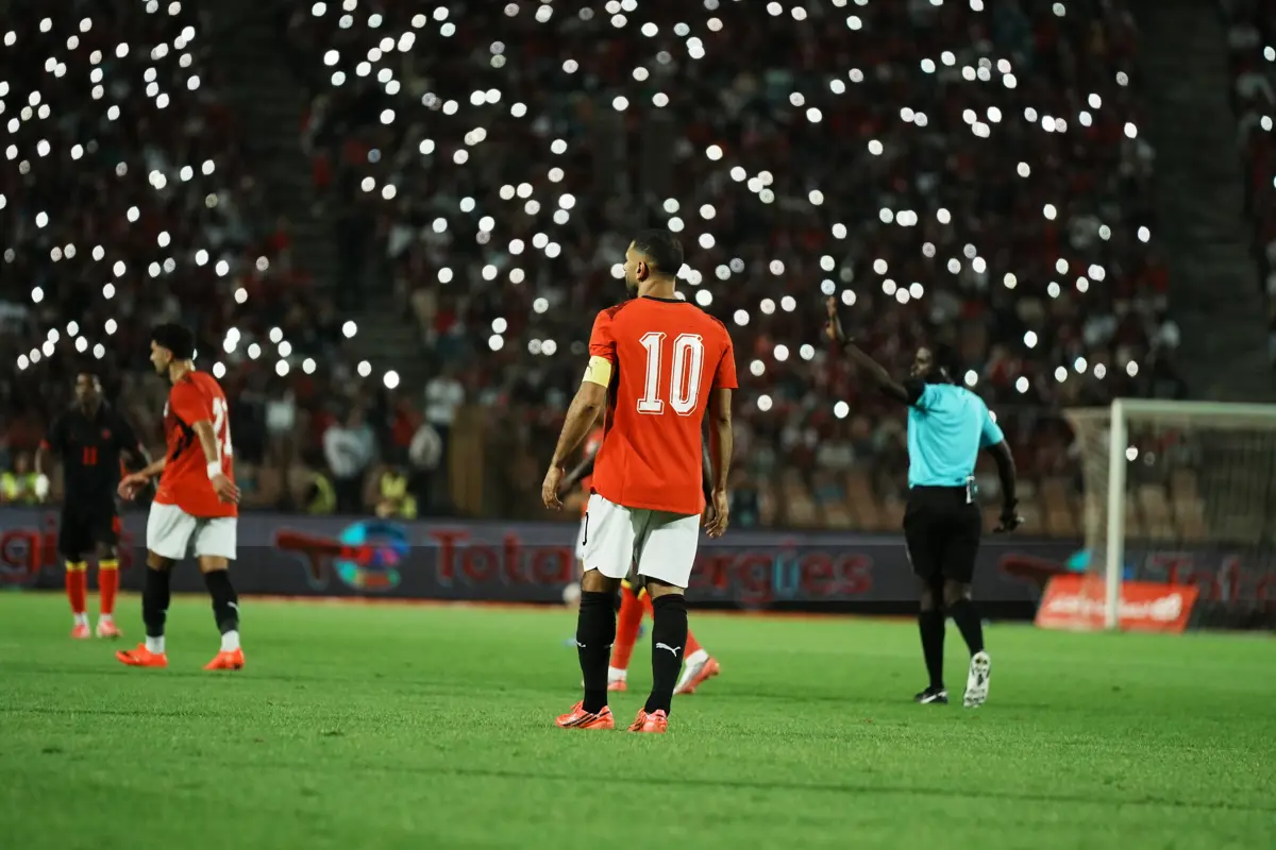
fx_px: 10633
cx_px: 638
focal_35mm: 300
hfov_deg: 6.9
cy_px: 425
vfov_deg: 4.6
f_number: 2.8
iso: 1600
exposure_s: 1/1250
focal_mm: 200
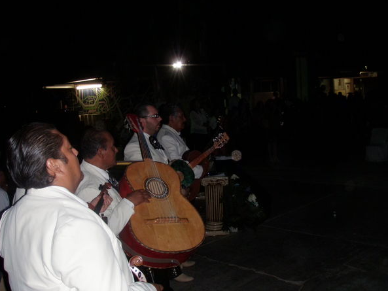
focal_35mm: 41
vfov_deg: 35.1
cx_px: 179
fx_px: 460
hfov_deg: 45.7
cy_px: 139
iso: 200
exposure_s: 1/30
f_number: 3.5
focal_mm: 6.7
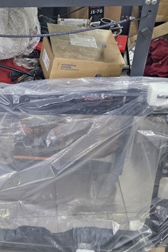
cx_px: 33
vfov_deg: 44.5
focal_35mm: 44
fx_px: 308
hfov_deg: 29.8
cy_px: 117
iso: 320
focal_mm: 5.4
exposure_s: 1/100
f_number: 1.8
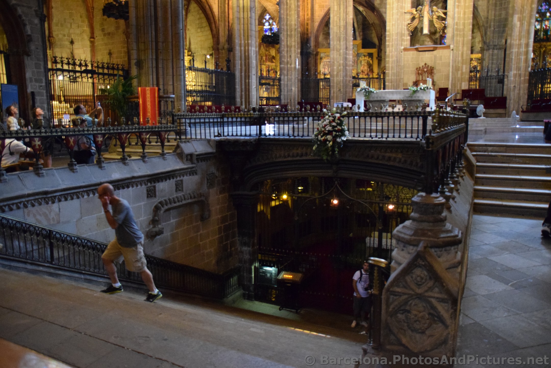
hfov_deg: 67.4
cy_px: 184
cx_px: 276
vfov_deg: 47.9
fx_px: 413
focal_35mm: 27
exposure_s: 1/50
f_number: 3.5
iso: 6400
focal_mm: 18
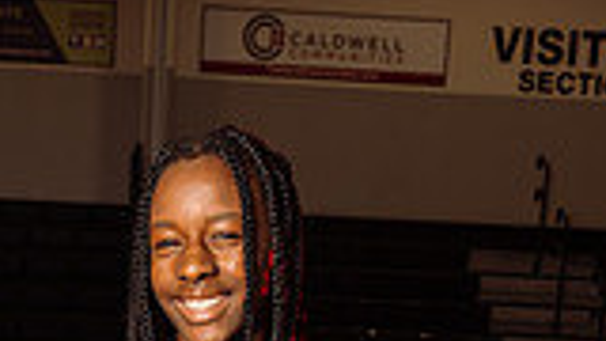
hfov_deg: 16.8
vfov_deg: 8.7
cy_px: 811
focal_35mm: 127
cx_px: 140
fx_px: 2041
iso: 160
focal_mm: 43
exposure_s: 1/250
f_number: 8
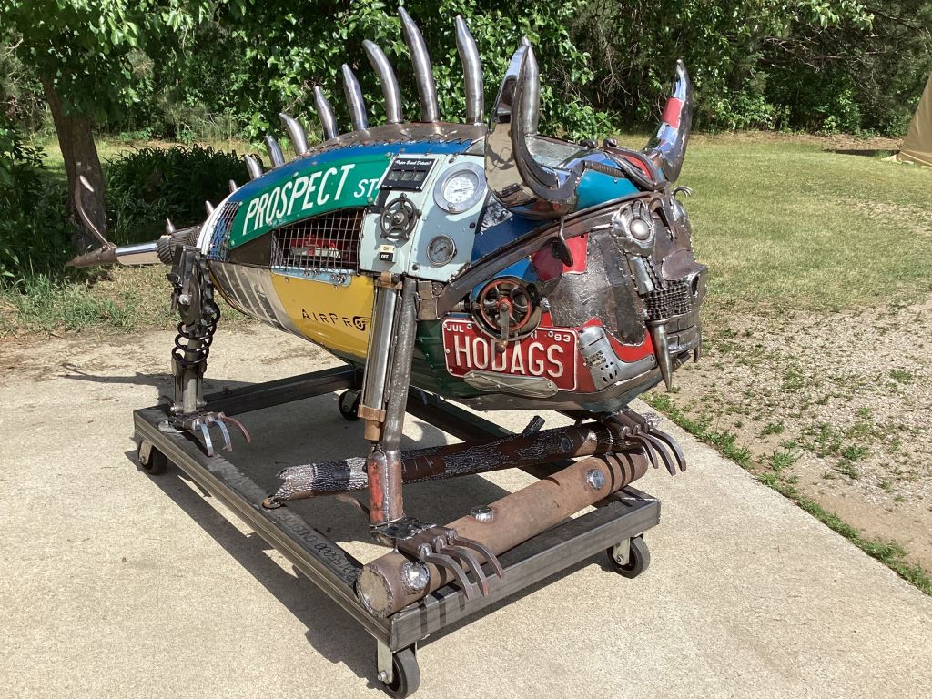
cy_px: 350
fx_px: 835
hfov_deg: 58.4
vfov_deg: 45.4
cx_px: 466
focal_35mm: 31
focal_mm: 3.3
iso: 25
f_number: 2.4
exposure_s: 1/1235
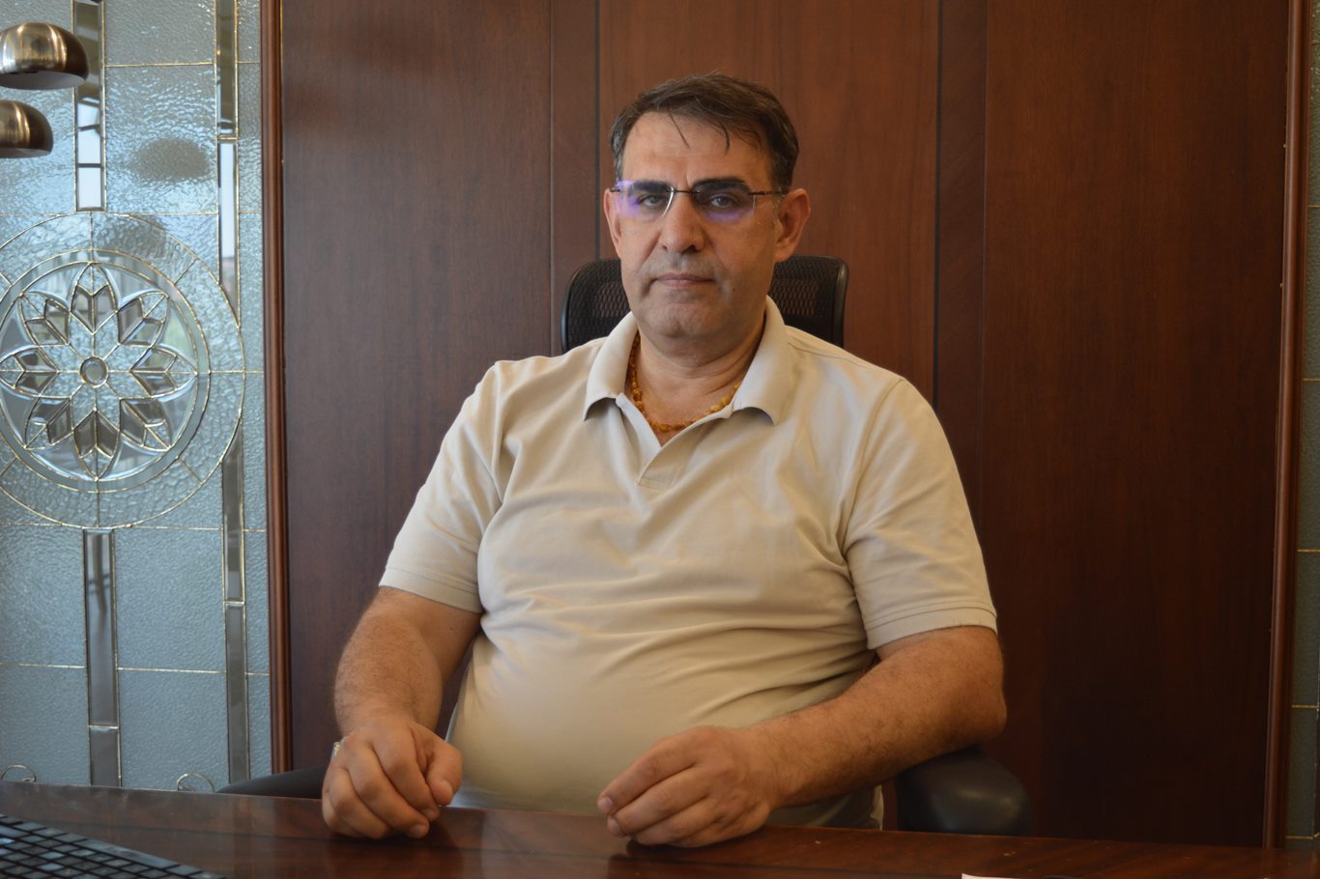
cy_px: 440
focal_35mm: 44
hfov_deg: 45.0
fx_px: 1595
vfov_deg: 30.8
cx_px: 660
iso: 400
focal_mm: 29
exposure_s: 1/50
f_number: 4.2
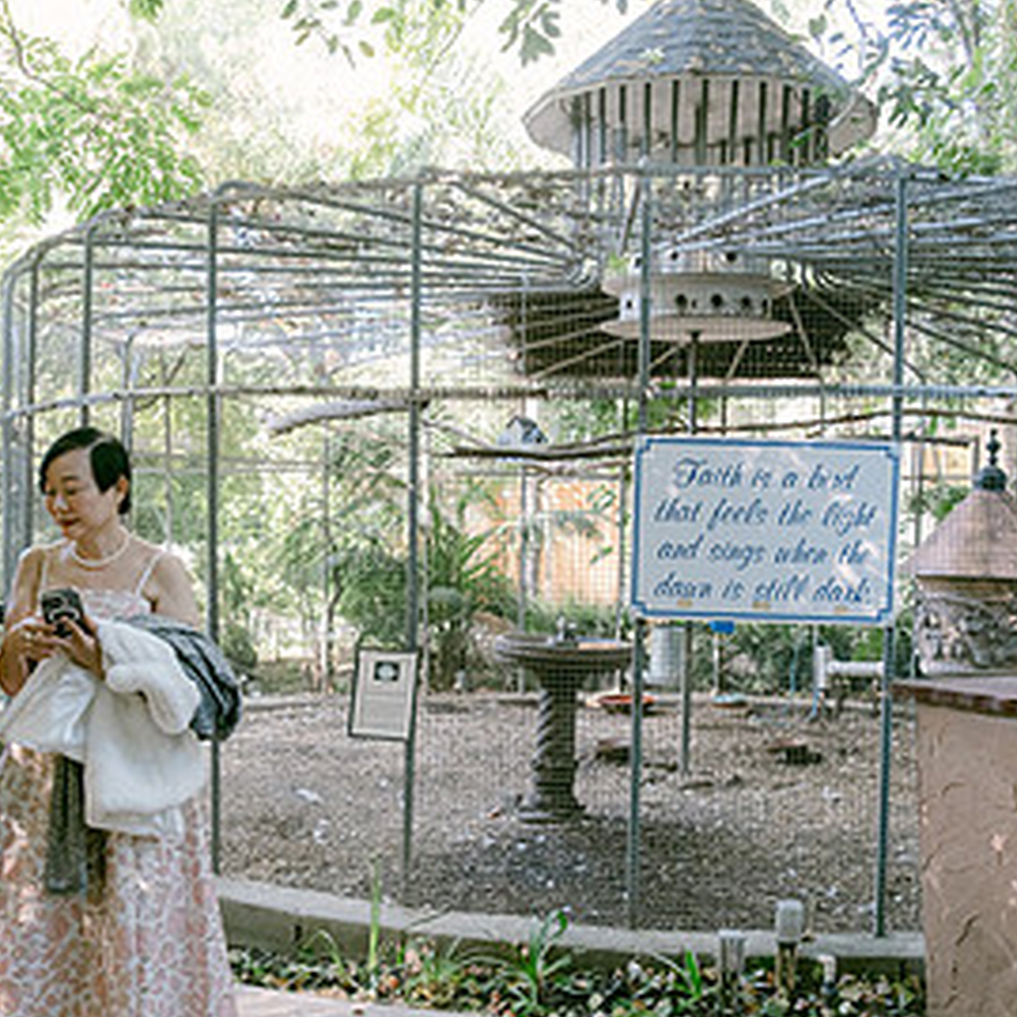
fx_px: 1463
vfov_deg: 38.1
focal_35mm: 44
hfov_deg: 38.3
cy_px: 637
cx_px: 533
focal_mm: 16
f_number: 2.8
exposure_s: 1/125
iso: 1250
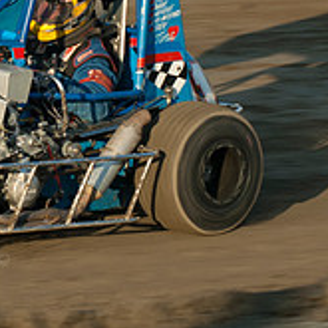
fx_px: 3838
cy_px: -30
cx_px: -46
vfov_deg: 4.9
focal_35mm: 358
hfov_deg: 4.9
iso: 400
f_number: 7.1
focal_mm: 80
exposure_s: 1/400
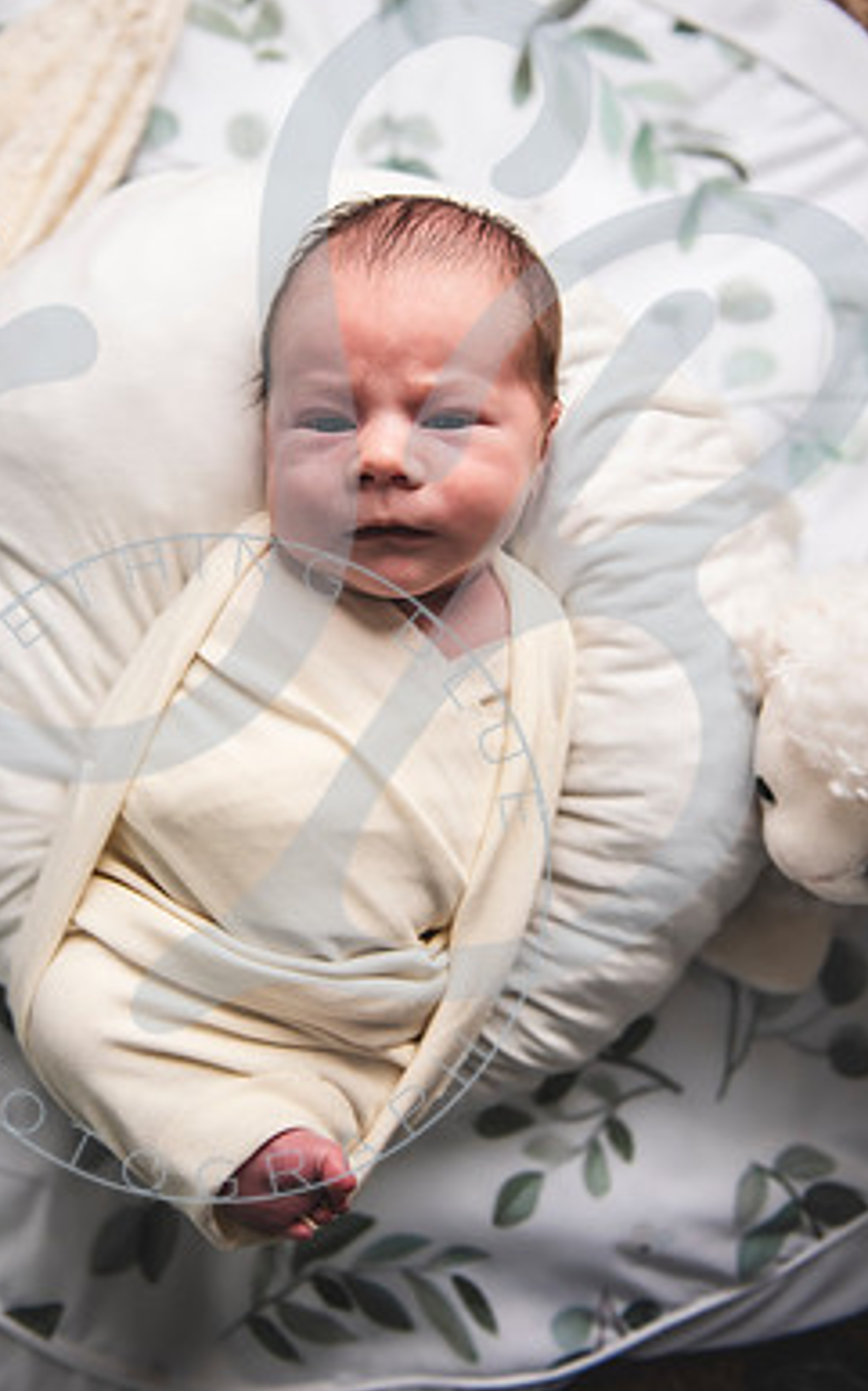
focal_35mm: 38
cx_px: 378
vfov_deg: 51.4
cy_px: 595
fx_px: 1439
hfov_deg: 33.5
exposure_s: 1/160
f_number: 2.8
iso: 400
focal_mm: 32
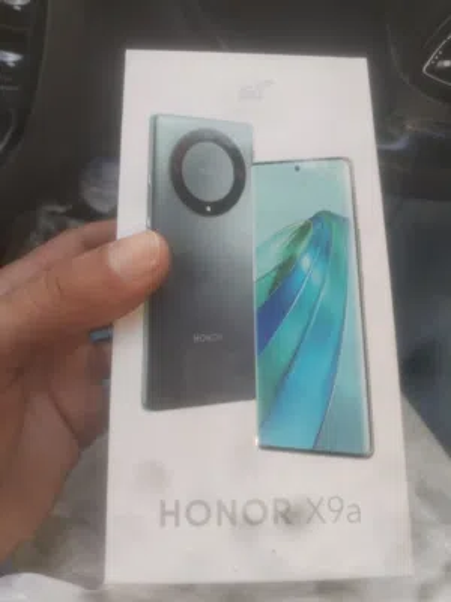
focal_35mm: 29
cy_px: 301
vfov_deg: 61.7
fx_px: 504
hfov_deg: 48.2
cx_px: 226
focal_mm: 4.75
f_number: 1.8
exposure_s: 1/100
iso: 159
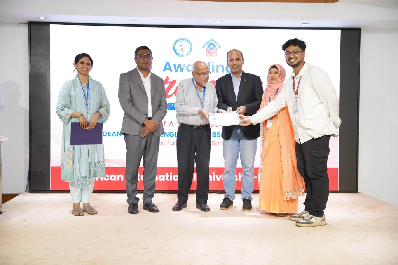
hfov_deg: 46.4
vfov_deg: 31.9
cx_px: 199
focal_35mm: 42
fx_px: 464
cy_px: 132
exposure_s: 1/125
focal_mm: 42
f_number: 3.2
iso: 1000
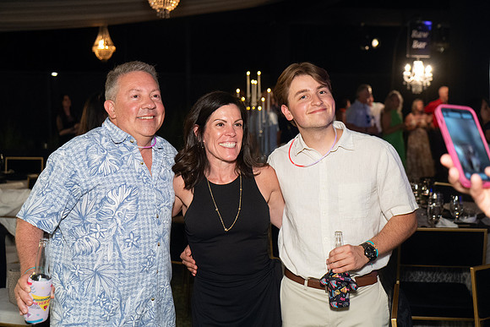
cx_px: 245
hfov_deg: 40.3
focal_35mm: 49
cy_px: 164
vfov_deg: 27.5
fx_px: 667
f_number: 4
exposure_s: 1/80
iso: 3200
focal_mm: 49
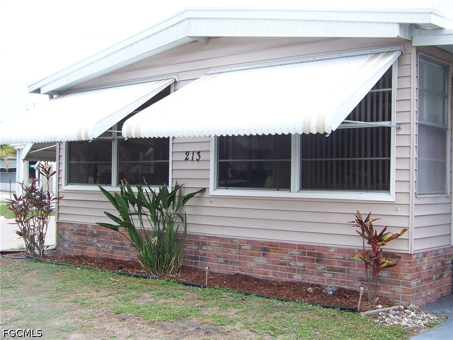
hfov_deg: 38.9
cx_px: 226
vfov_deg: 29.7
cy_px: 170
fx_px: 641
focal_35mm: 49
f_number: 2.8
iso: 64
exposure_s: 1/60
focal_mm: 7.6
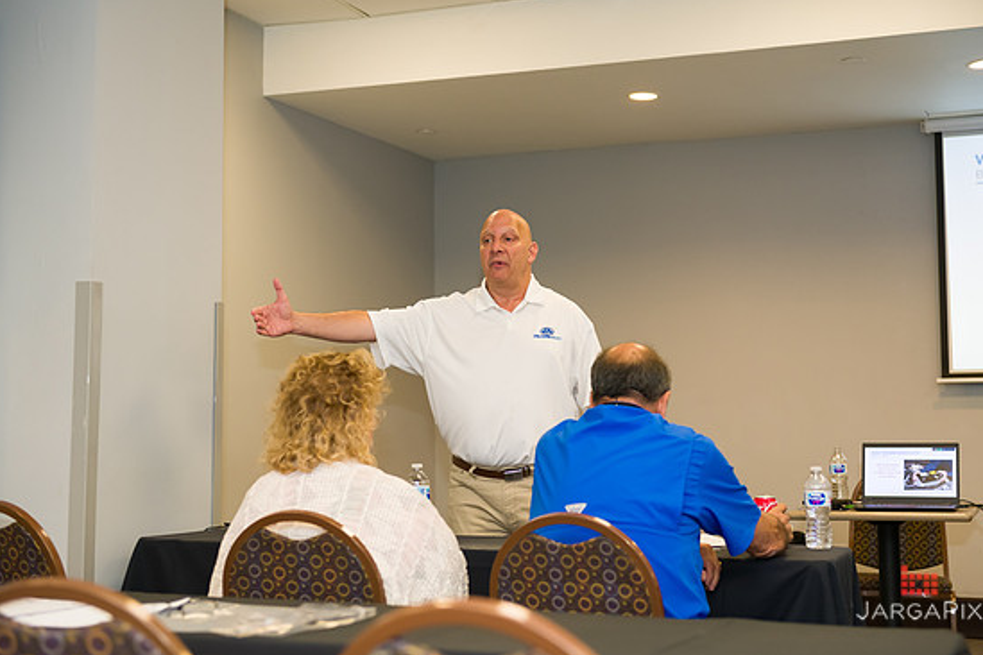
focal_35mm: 55
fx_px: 1502
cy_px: 312
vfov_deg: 24.6
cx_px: 509
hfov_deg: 36.2
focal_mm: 52
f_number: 3.2
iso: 1000
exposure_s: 1/125
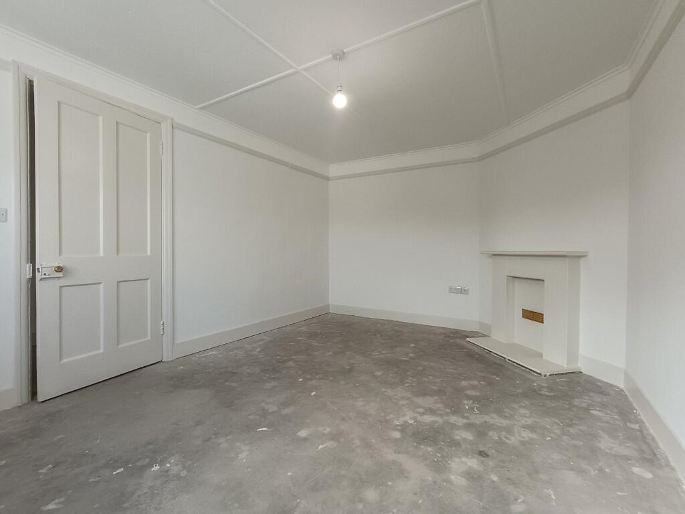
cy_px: 257
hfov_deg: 94.5
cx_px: 342
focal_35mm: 16
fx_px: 317
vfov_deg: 78.1
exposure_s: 1/100
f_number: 2.2
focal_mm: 1.66
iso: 233
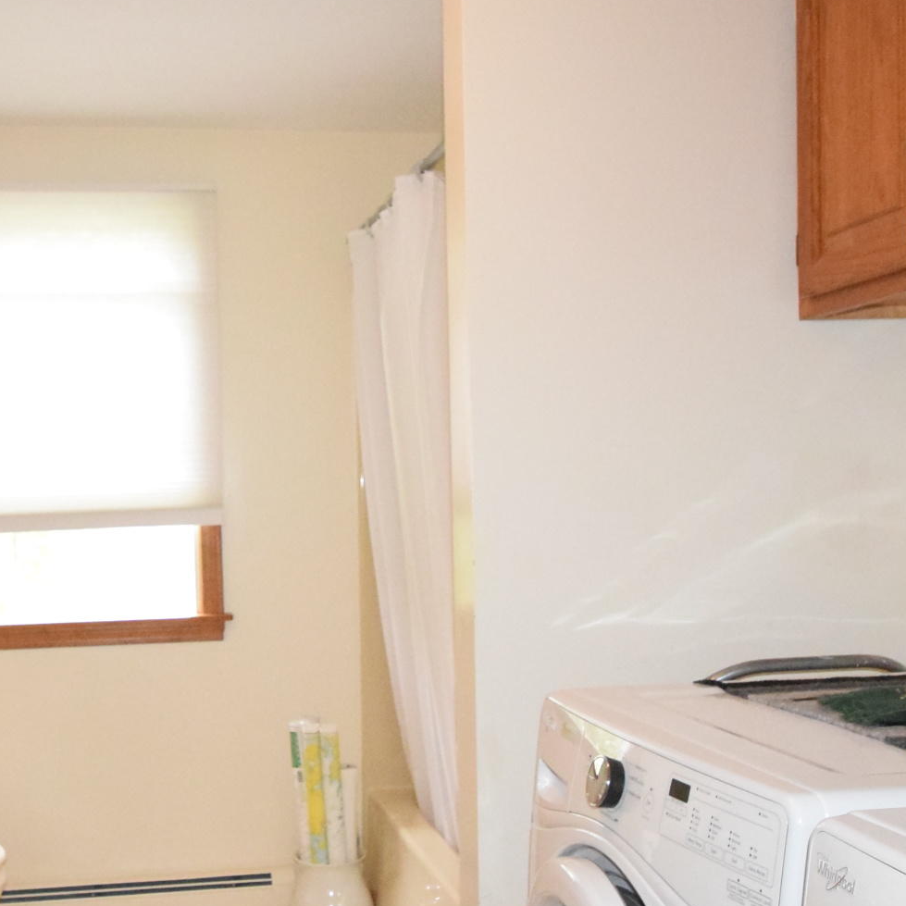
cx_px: 329
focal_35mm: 39
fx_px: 1155
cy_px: 556
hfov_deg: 42.4
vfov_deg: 42.6
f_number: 8
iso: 5600
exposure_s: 1/160
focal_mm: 10
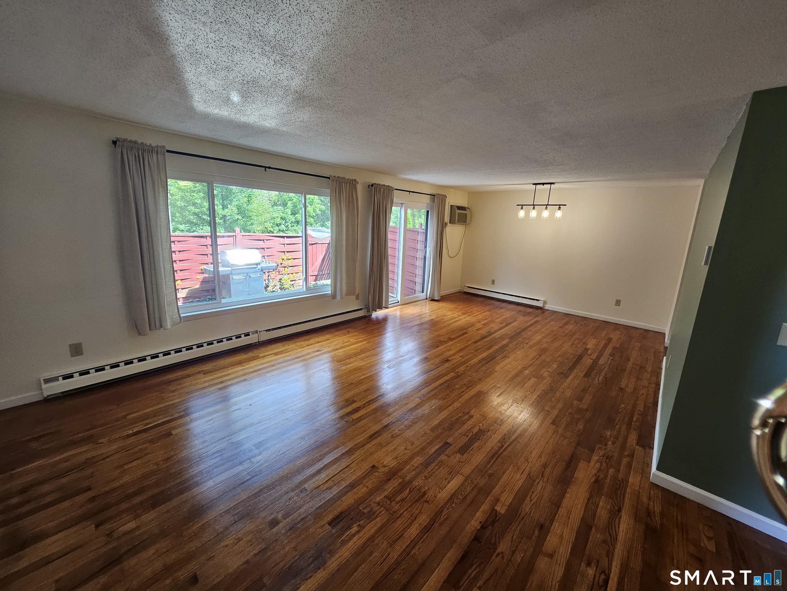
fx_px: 296
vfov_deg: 89.9
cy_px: 296
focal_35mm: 13
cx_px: 394
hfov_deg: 106.2
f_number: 2.2
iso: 80
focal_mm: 1.7
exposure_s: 1/60
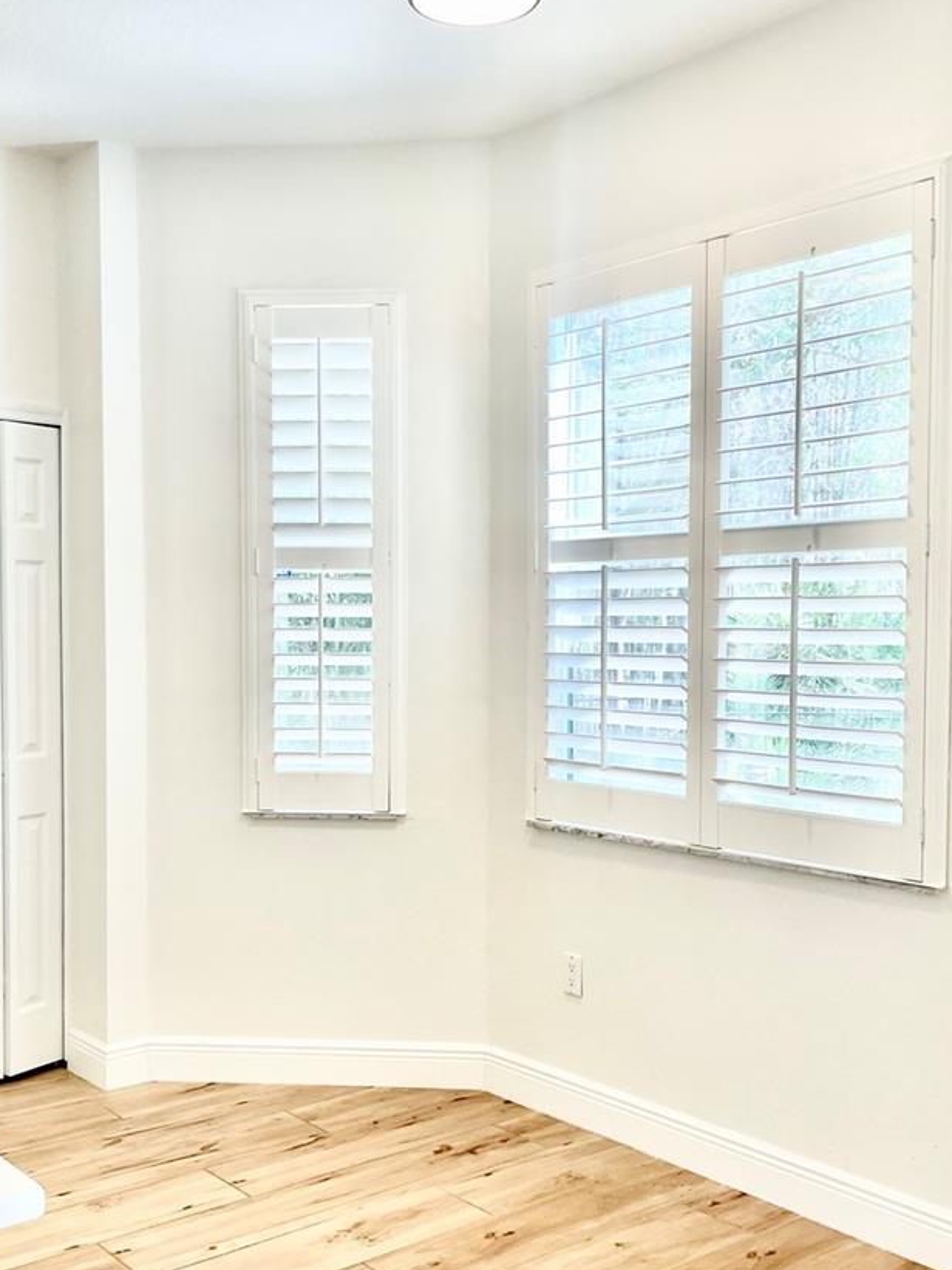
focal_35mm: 38
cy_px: 671
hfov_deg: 37.7
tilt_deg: -1.7
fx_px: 1393
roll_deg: -0.3
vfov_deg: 48.9
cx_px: 461
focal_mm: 4.2
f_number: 1.6
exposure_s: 1/120
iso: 50
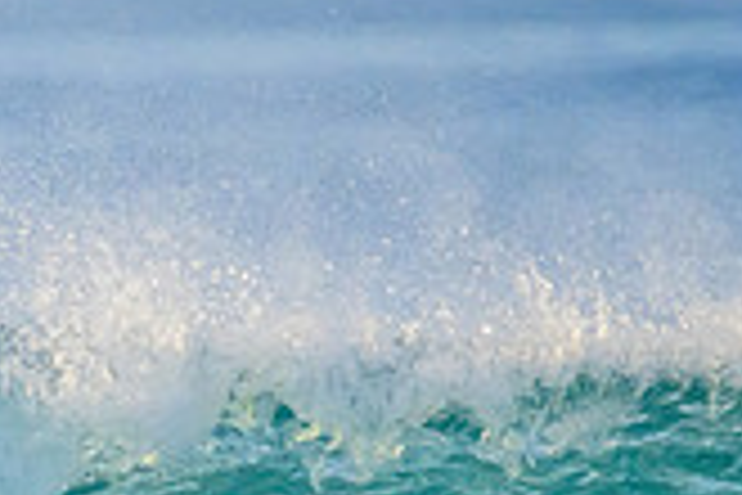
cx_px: -271
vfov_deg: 0.4
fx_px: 64157
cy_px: 658
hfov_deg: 0.7
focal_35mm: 3113
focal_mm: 800
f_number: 11
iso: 3200
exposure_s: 1/1600
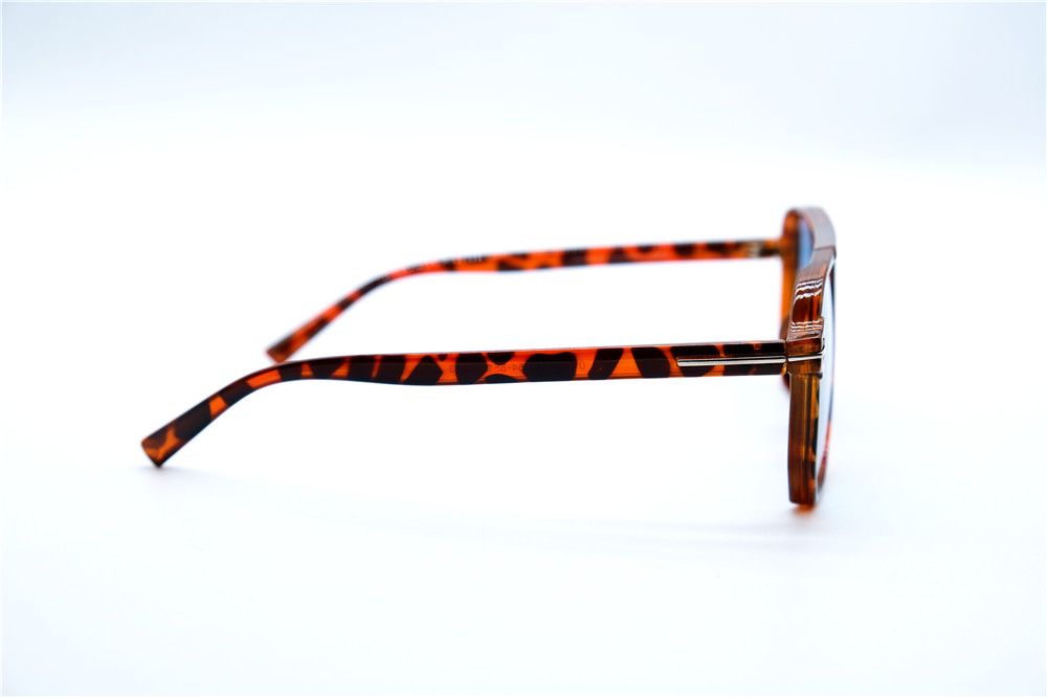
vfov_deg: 24.2
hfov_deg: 35.7
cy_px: 348
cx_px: 524
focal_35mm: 56
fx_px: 1628
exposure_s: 1/125
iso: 160
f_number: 5.6
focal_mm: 37.4
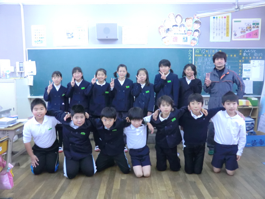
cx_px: 132
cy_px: 100
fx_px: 222
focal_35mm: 29
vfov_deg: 48.2
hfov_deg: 61.7
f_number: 3.5
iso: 800
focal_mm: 5.2
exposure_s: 1/25
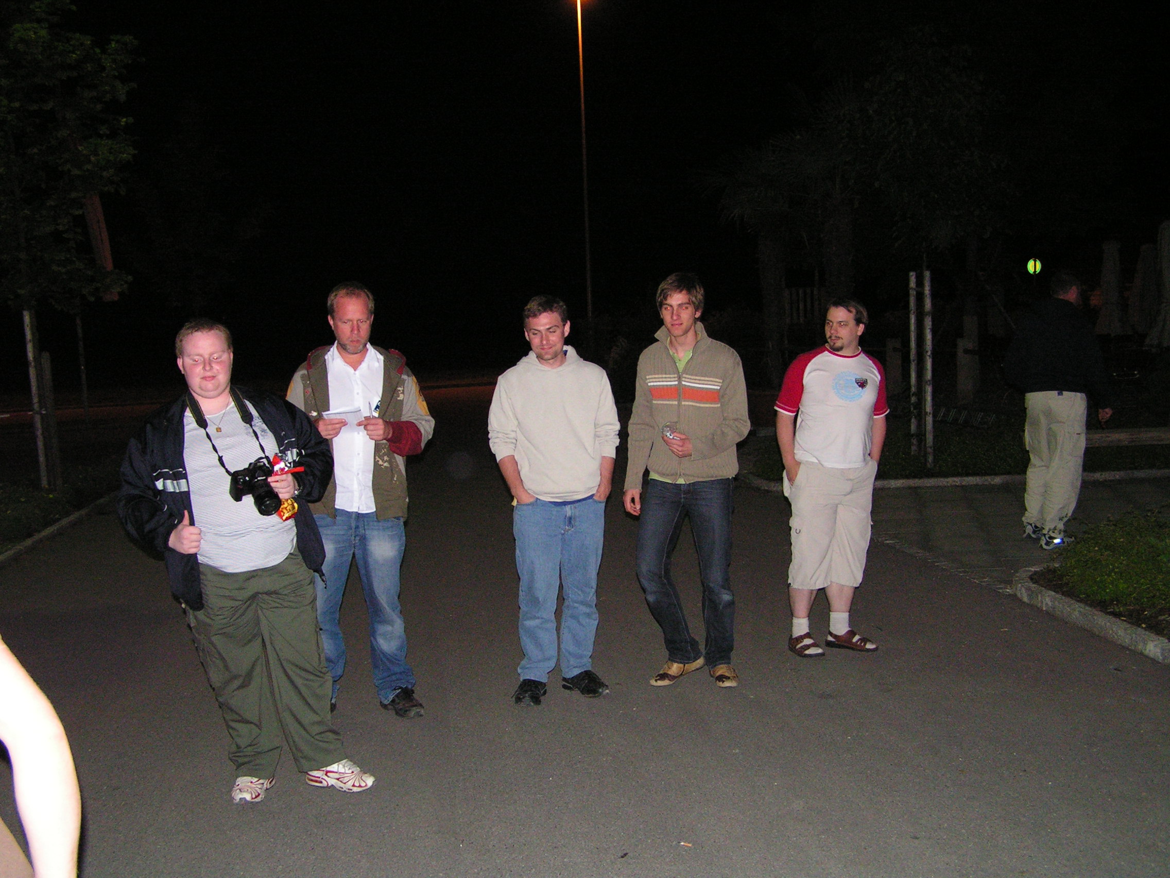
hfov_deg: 49.0
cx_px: 585
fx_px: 1284
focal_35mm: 38
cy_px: 439
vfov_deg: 37.7
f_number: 2.8
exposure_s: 1/40
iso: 200
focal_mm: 6.3
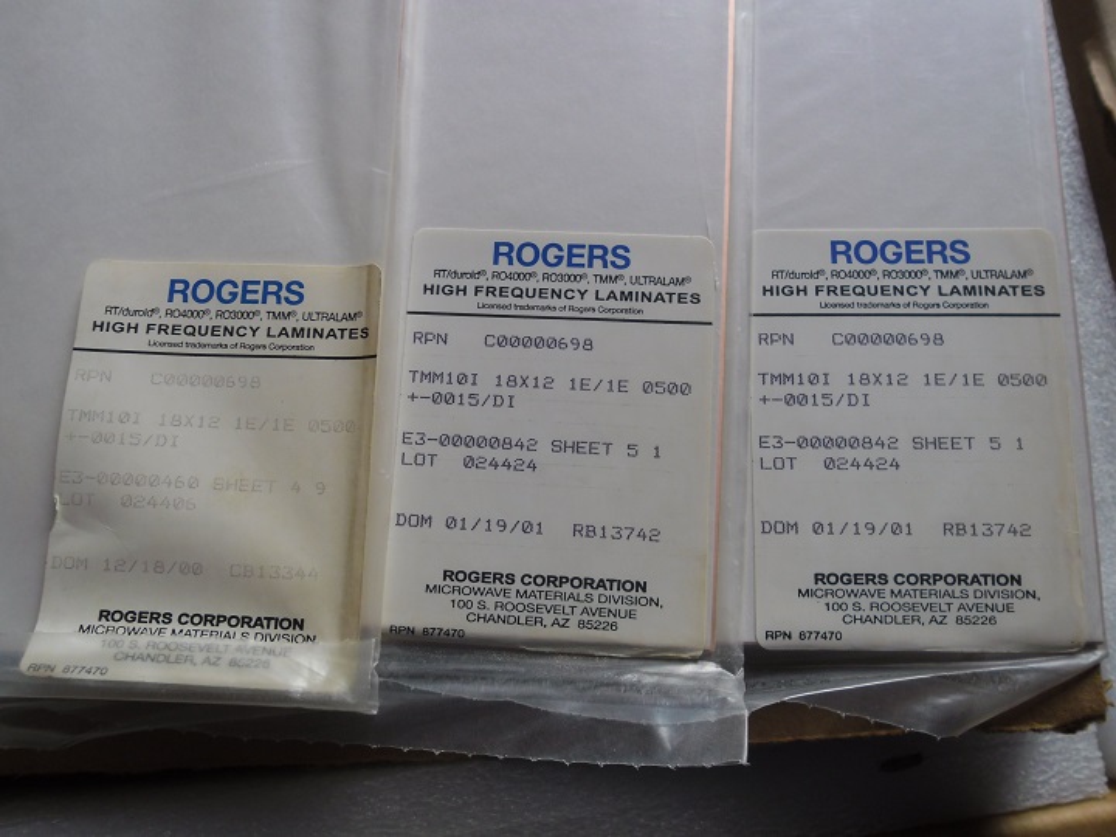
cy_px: 418
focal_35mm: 27
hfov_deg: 65.3
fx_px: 870
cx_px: 558
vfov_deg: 51.4
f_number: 3.5
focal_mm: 4.9
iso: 80
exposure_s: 1/90
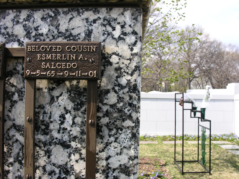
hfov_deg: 52.6
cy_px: 90
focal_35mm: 35
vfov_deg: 40.7
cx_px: 120
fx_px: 242
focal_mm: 8.9
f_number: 7.1
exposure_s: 1/86.4
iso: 50
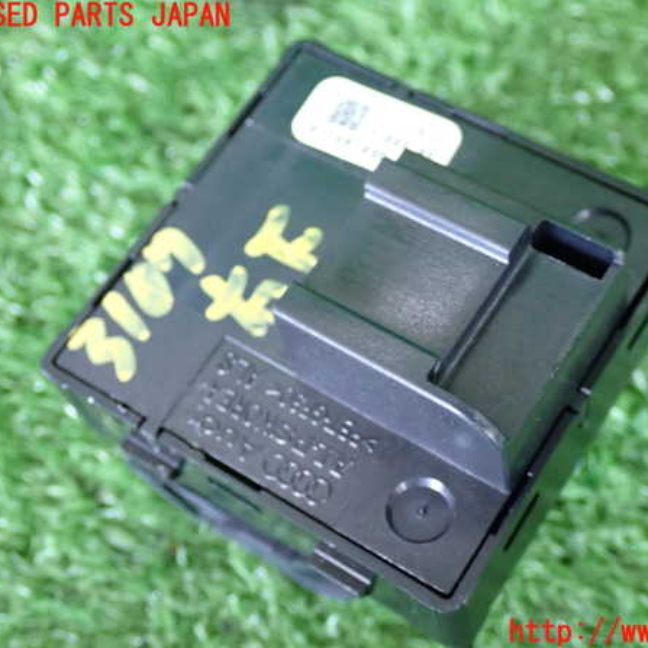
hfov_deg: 26.8
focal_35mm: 64
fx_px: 1355
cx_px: 402
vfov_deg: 26.9
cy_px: 325
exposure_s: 1/50
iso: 1250
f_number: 3.3
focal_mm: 9.65
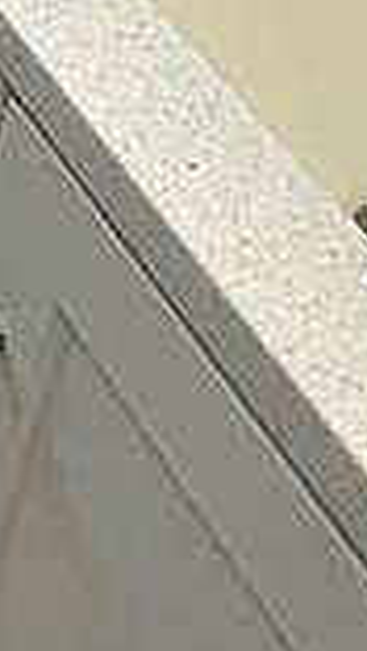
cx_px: -976
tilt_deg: -23.0
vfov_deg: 17.6
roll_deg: +1.2
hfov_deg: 8.6
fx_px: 1605
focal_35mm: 93
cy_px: -576
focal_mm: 1.57
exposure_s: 1/99
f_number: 1.8
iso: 125
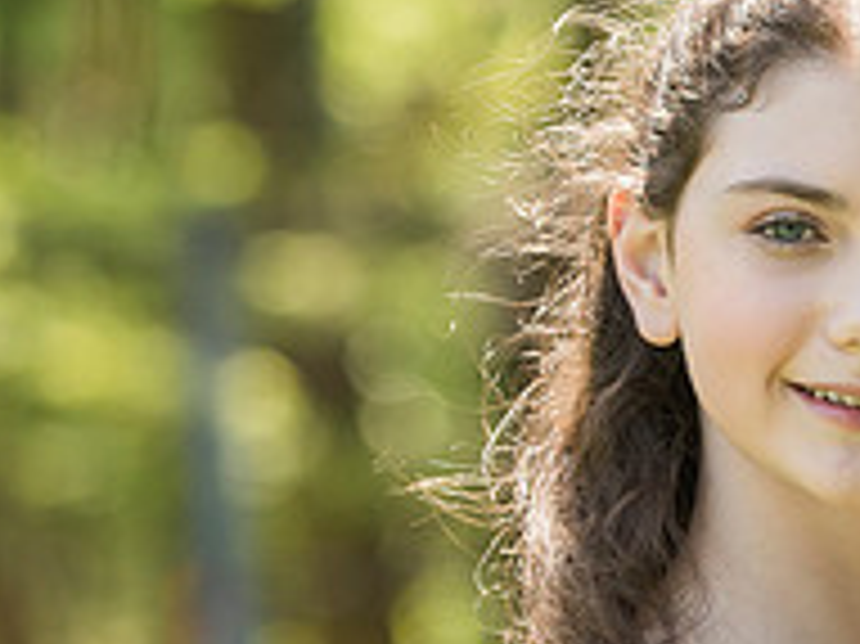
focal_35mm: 322
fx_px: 7995
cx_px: 1207
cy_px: 381
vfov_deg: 4.6
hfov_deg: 6.1
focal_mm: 110
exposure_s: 1/1000
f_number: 3.2
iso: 400
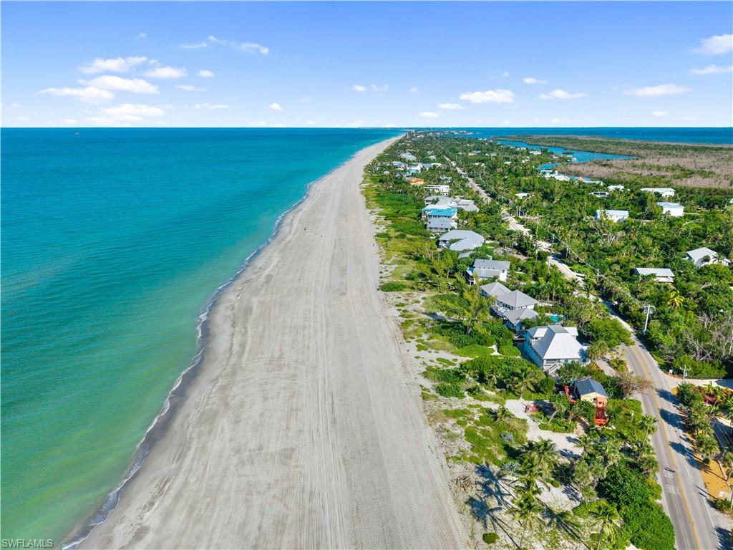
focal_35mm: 24
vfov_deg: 56.8
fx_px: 508
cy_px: 275
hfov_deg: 71.6
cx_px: 366
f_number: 1.8
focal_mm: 8.67
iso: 100
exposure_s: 1/640
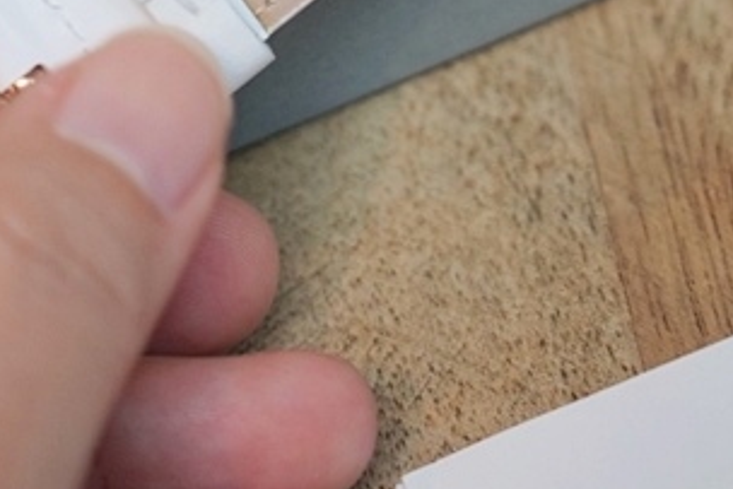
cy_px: -281
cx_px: 174
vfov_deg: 4.0
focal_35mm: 345
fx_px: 7028
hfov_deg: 6.0
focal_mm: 105
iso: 250
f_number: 4
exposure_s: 1/50
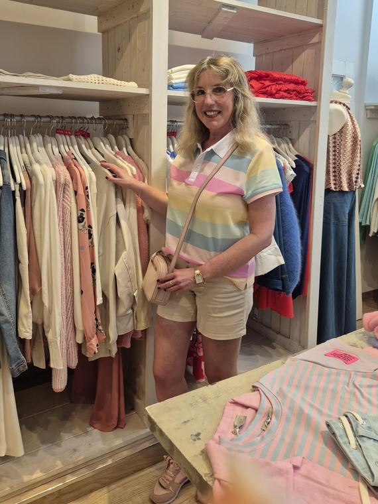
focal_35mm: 23
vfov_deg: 73.9
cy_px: 252
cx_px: 189
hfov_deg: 58.9
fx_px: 335
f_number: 1.8
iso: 160
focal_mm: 5.4
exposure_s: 1/100
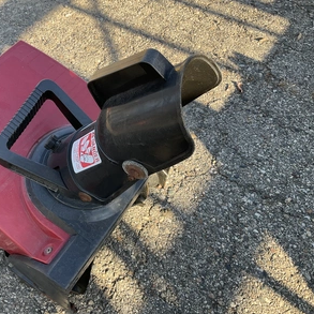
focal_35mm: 35
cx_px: 121
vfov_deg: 47.2
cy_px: 159
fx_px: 359
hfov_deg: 46.9
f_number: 1.8
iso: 20
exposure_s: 1/154
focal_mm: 3
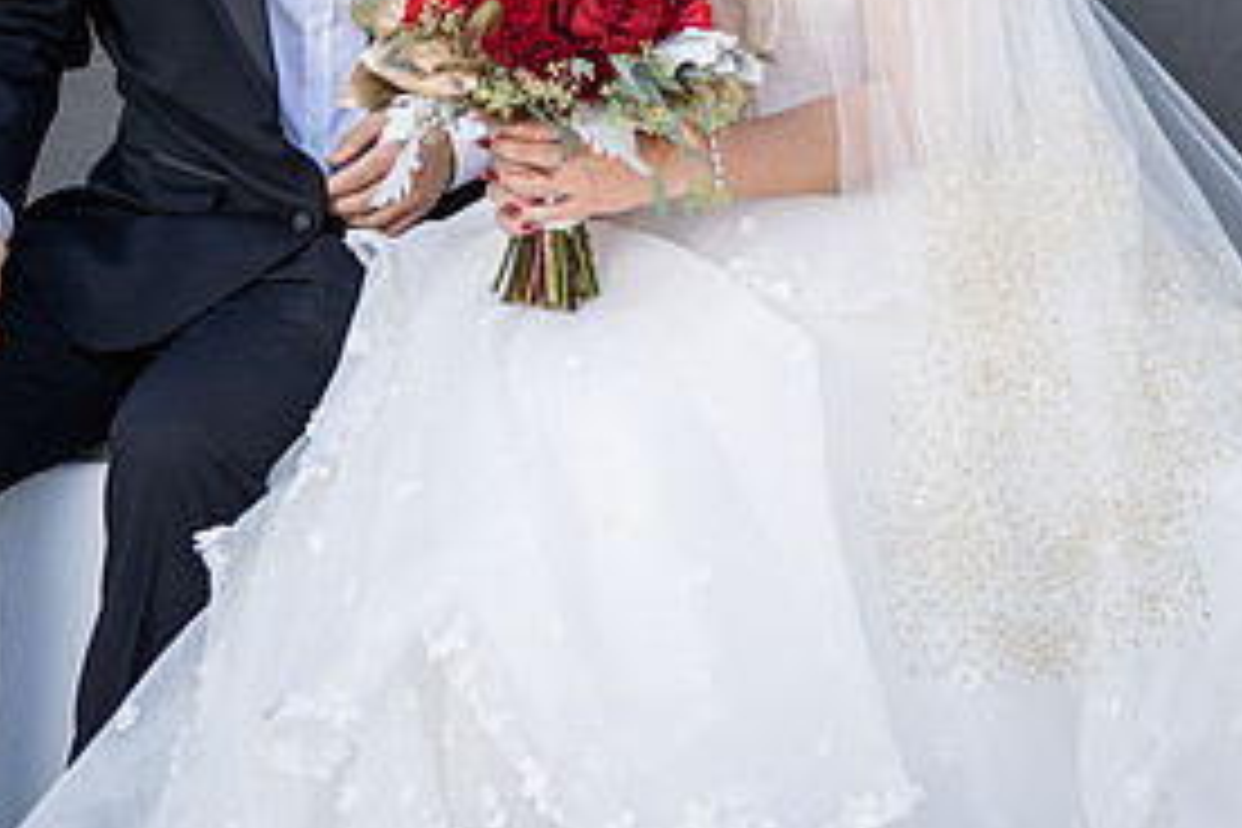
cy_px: -29
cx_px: 720
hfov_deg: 19.4
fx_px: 3622
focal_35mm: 105
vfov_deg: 12.9
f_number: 1.4
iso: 160
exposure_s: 1/4000
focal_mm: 50
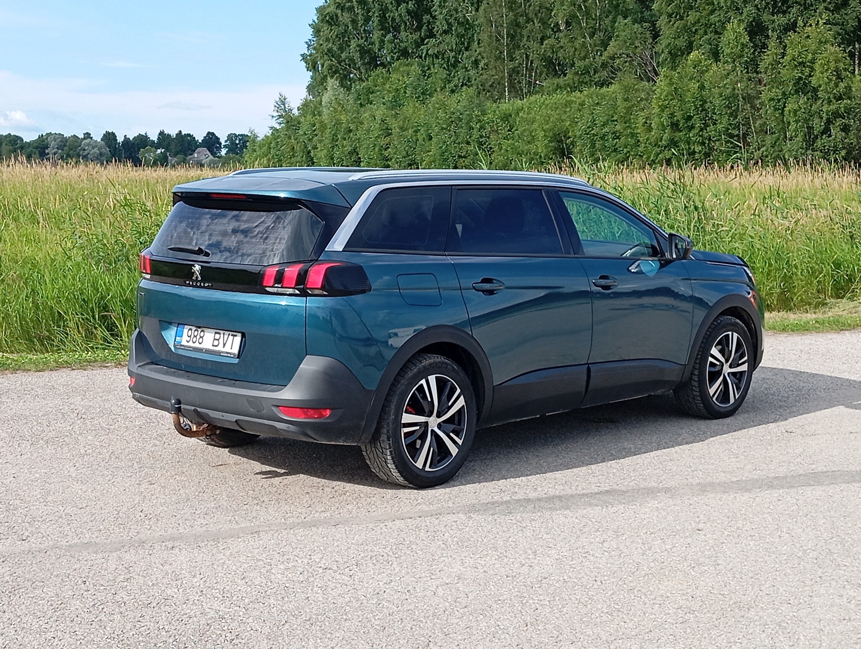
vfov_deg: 26.2
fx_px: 1395
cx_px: 430
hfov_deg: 34.3
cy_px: 324
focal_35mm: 56
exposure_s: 1/412
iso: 109
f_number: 1.8
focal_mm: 4.22
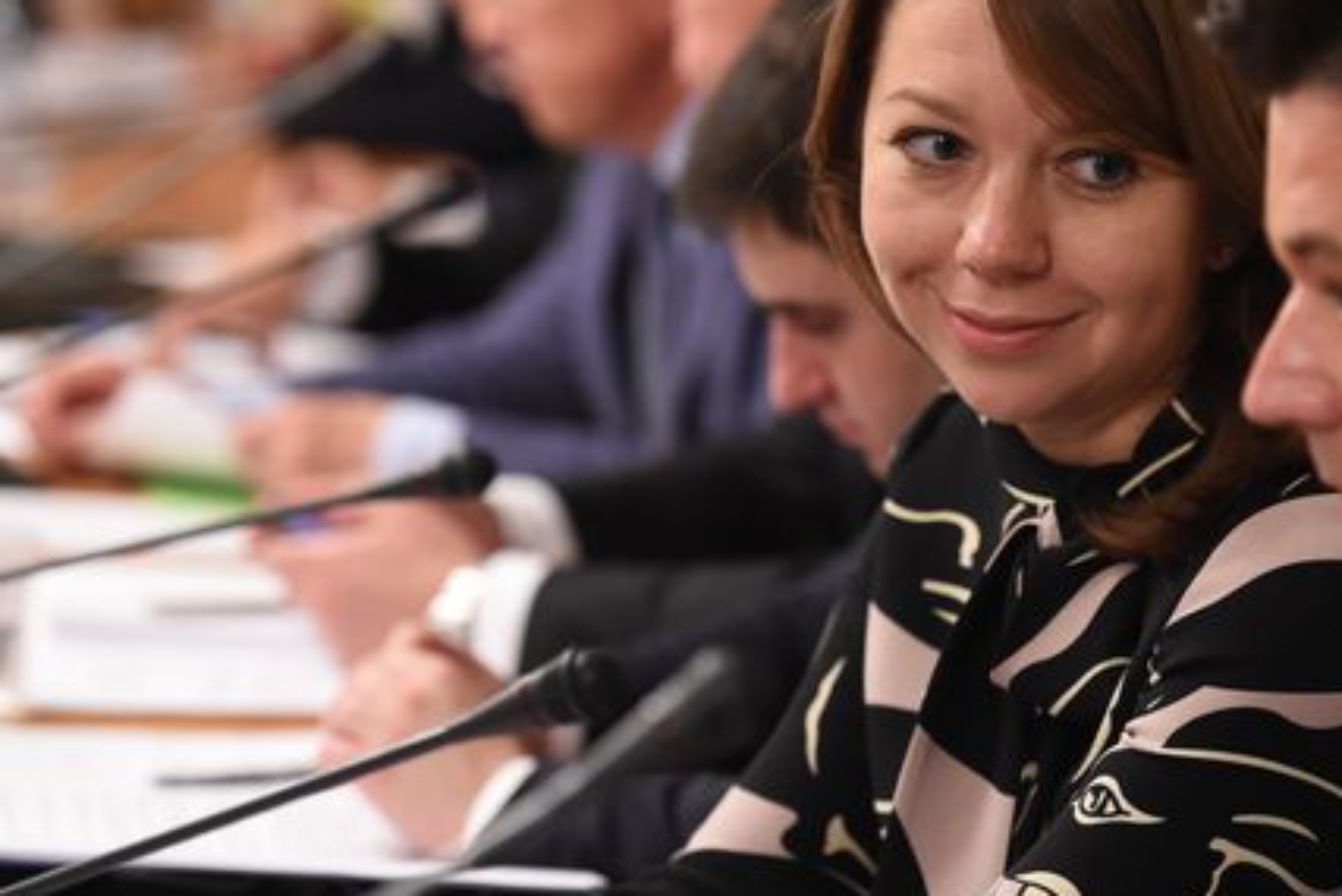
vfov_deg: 7.2
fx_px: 7085
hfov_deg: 10.8
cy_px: 406
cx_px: 849
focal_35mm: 190
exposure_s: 1/250
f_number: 3.2
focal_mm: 116
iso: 5000
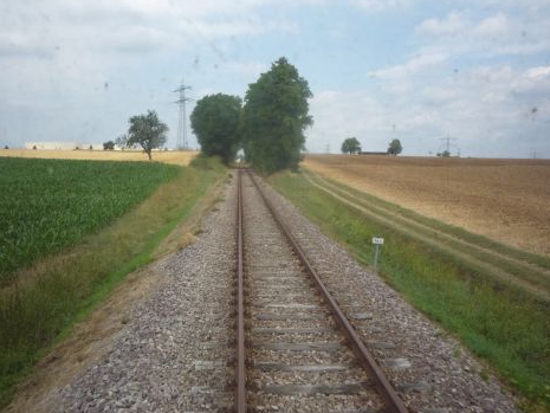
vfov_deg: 43.0
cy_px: 201
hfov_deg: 55.3
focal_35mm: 33
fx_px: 524
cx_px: 272
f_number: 5
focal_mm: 5.2
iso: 100
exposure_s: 1/400
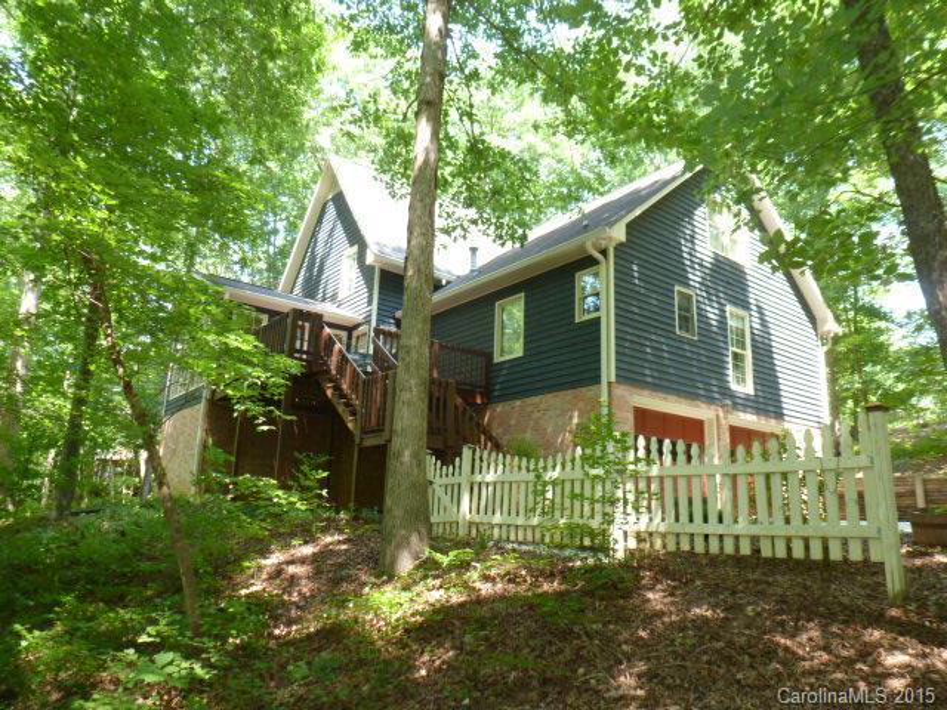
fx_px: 657
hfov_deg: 71.6
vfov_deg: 56.8
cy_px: 355
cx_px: 474
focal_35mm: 24
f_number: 3.3
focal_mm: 4.3
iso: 160
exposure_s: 1/60
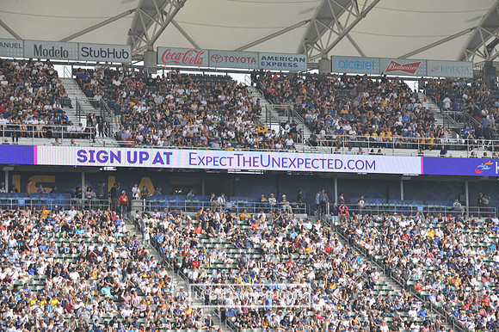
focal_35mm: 135
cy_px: 166
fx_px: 1870
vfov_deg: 10.1
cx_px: 250
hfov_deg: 15.2
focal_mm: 135
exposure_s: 1/320
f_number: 9
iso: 200
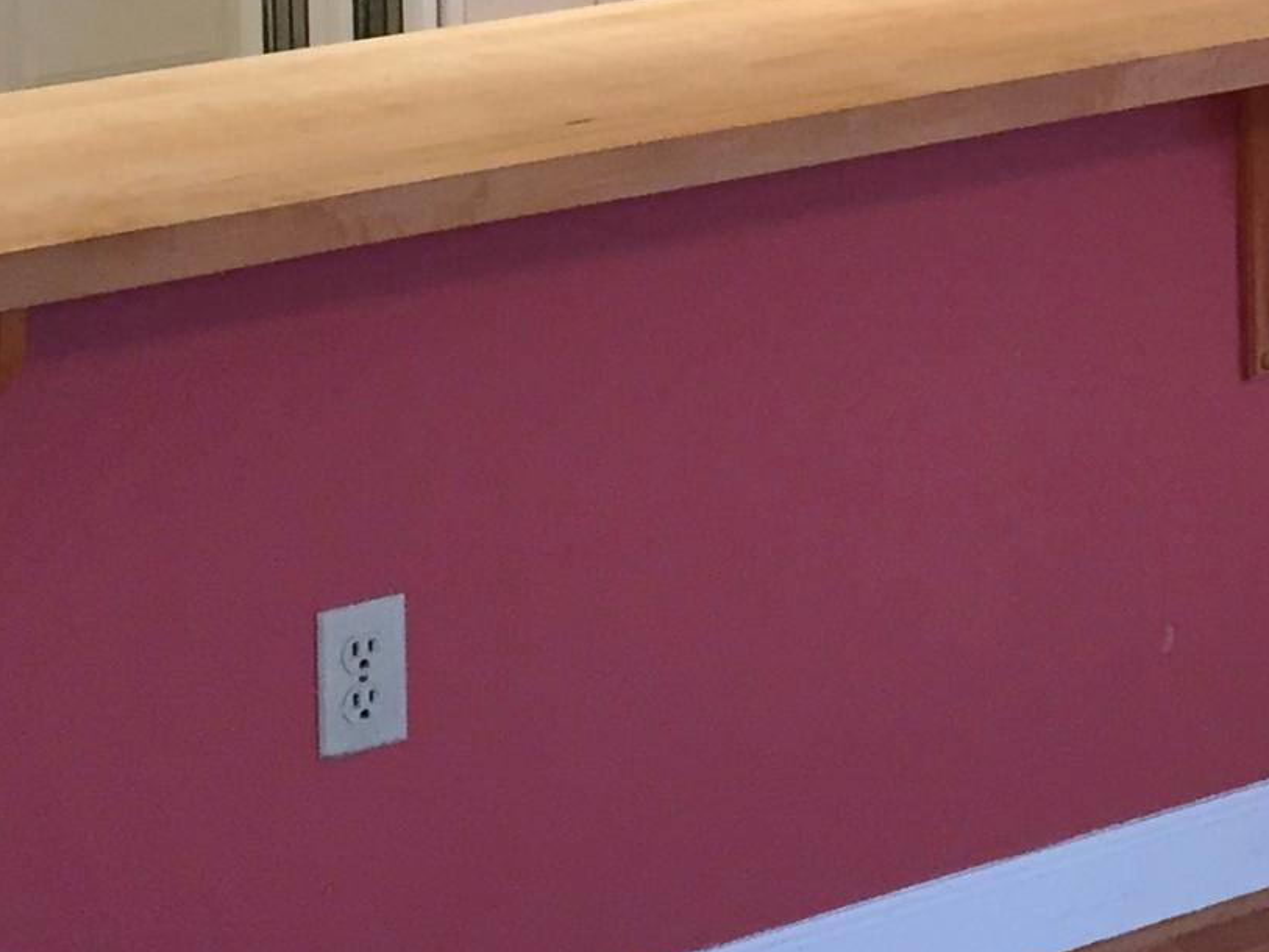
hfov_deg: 17.8
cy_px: -548
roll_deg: +1.3
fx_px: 3923
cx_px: 1339
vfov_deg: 13.0
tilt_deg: -4.2
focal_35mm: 107
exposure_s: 1/30
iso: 80
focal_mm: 4.15
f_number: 2.2
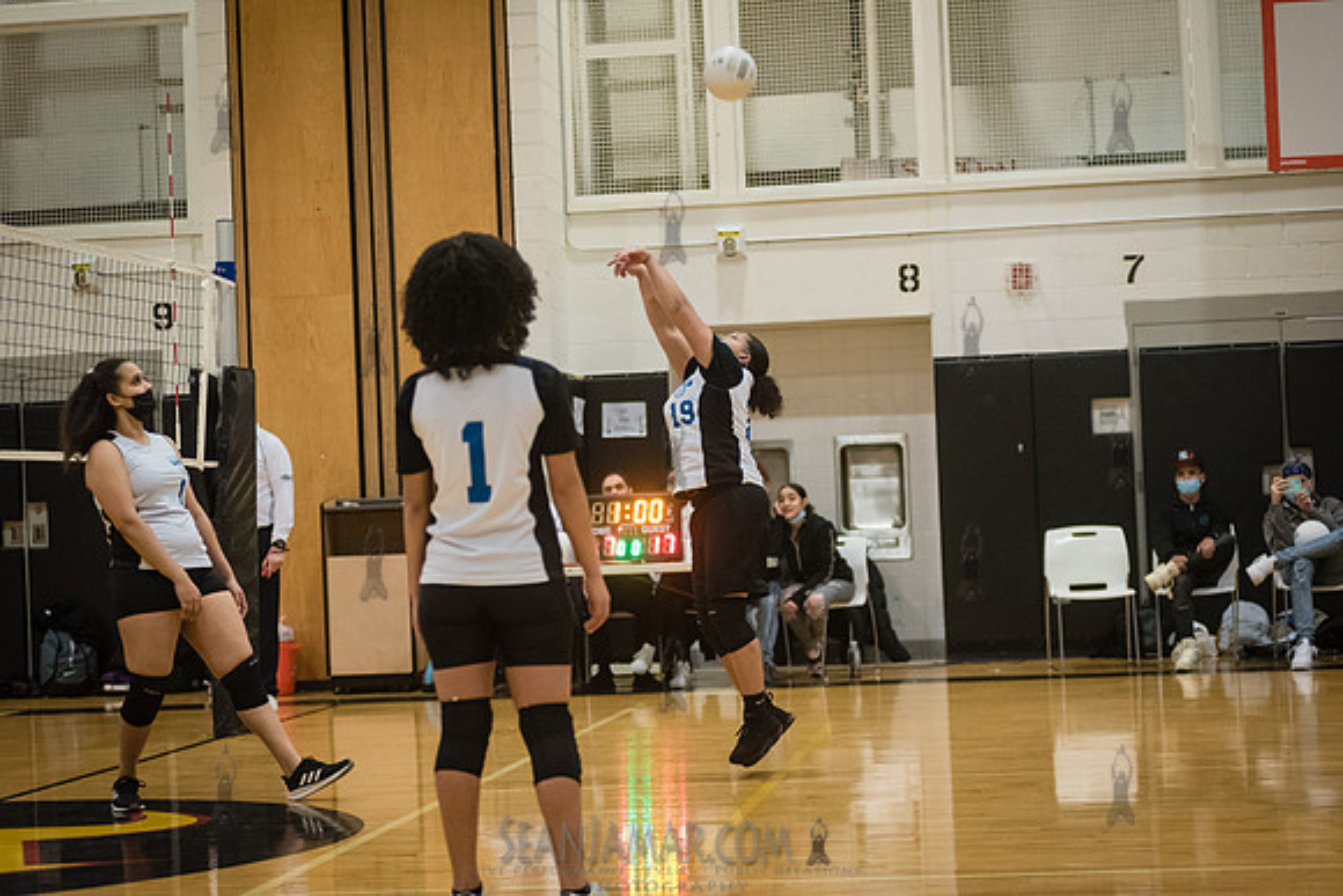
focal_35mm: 80
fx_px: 2985
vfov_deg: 17.1
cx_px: 672
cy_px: 448
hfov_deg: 25.4
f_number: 3.2
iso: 5000
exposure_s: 1/400
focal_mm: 80
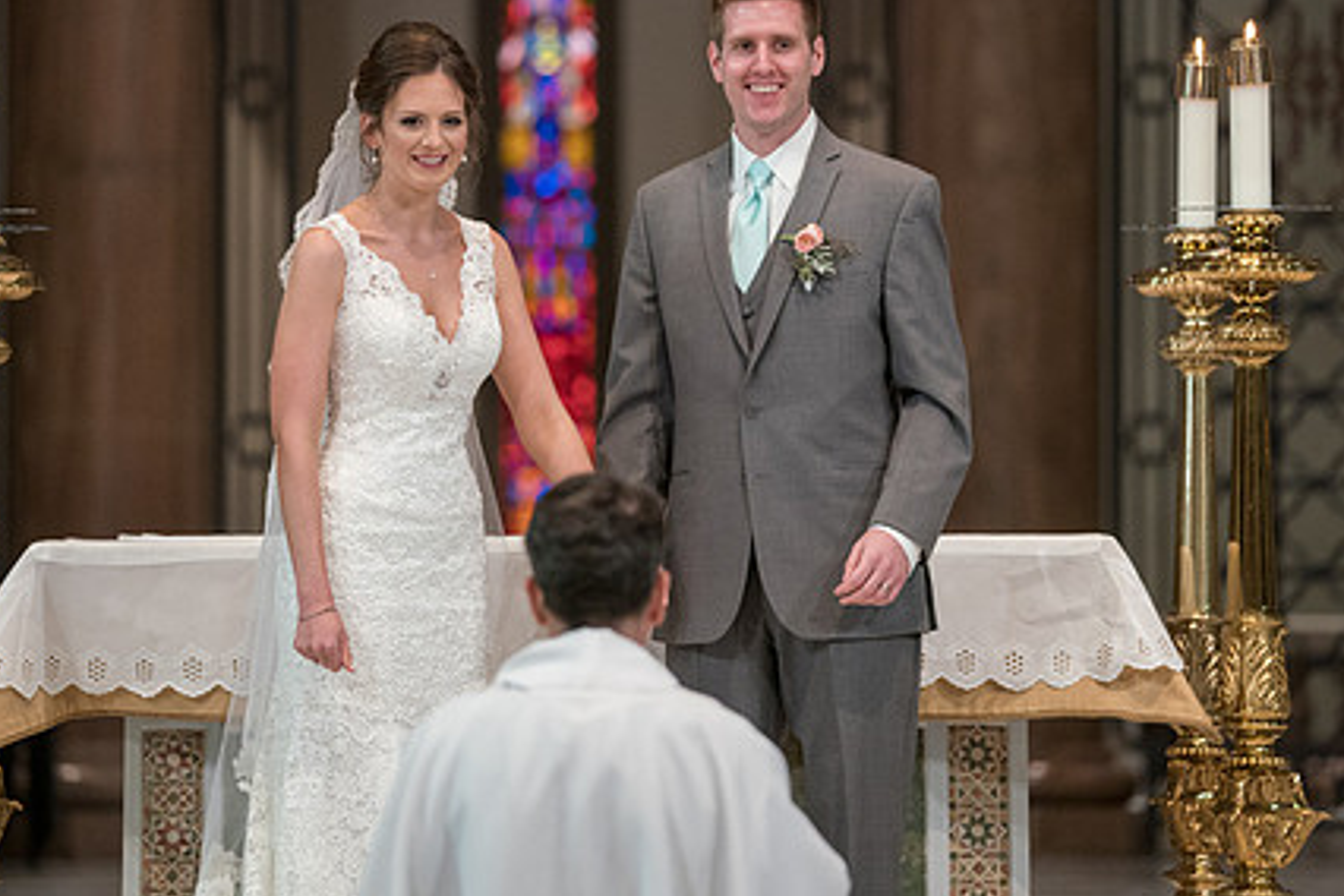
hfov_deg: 7.0
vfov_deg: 4.6
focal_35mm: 296
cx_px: 663
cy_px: 297
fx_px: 11050
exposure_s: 1/200
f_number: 2.8
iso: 2000
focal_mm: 200
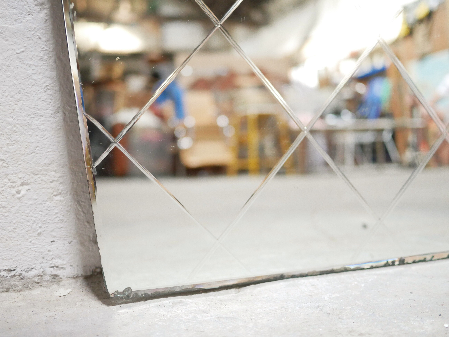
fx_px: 519
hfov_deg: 46.8
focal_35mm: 40
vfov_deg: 36.0
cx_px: 224
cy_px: 168
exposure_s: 1/60
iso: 1600
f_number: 1.7
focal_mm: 20
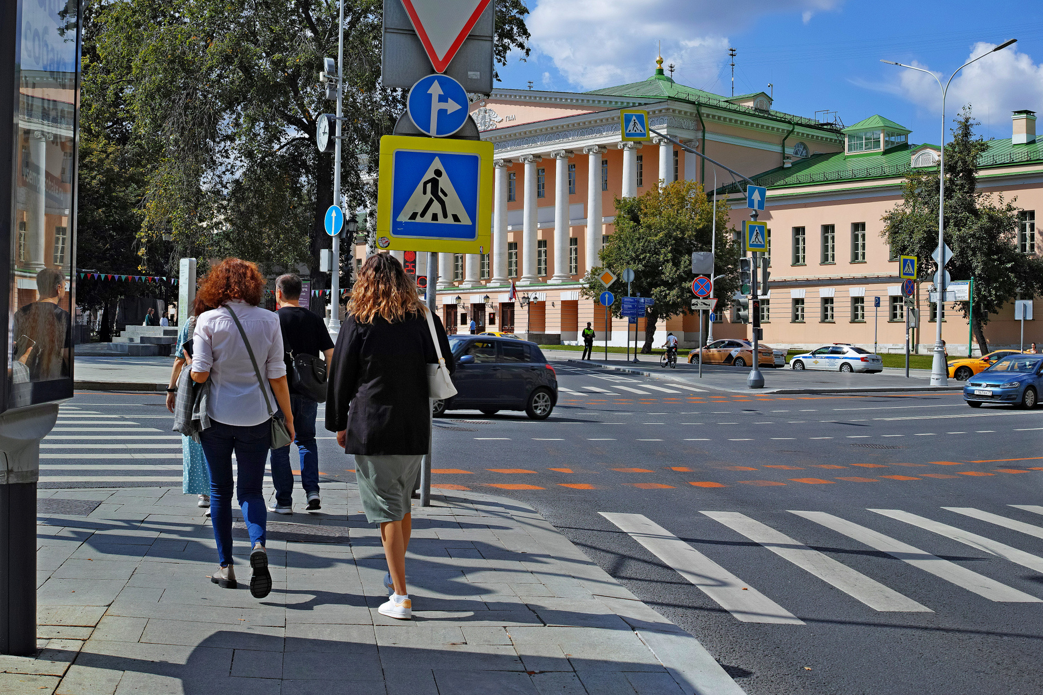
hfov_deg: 43.6
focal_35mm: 45
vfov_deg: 29.9
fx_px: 1304
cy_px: 348
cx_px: 522
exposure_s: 1/320
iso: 100
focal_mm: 30
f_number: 8
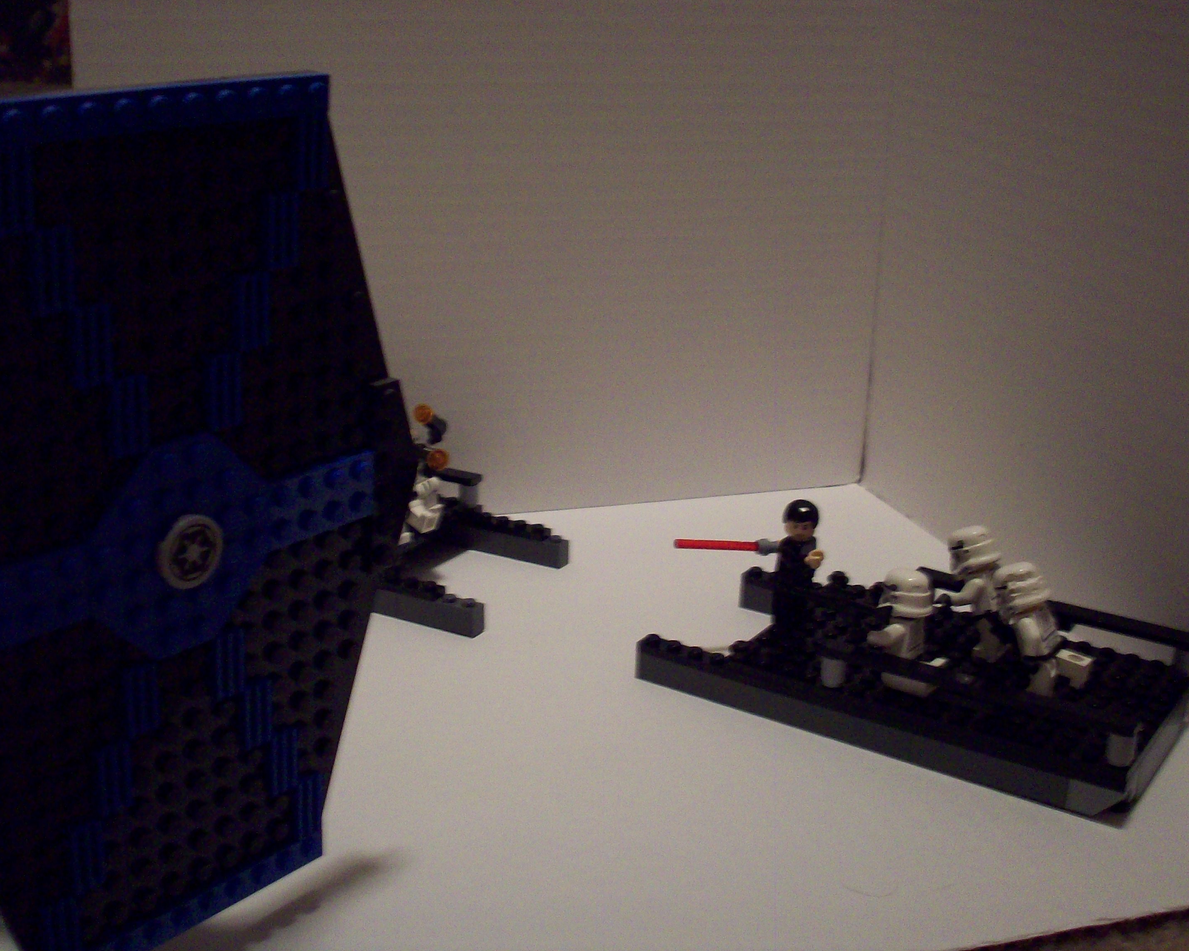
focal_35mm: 48
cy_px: 475
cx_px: 592
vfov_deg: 31.4
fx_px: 1689
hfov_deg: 38.8
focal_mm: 7.6
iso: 200
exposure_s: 1/8
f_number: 3.1
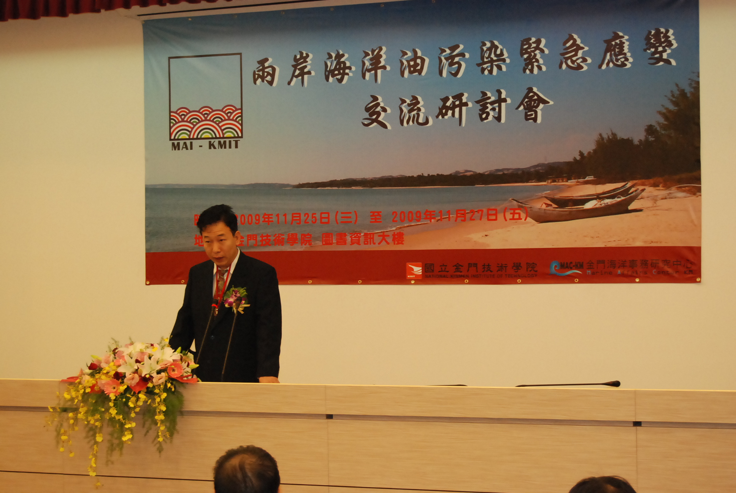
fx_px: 1535
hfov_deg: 27.0
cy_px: 246
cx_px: 368
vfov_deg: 18.2
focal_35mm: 75
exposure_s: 1/50
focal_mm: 50
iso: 1600
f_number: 5.6
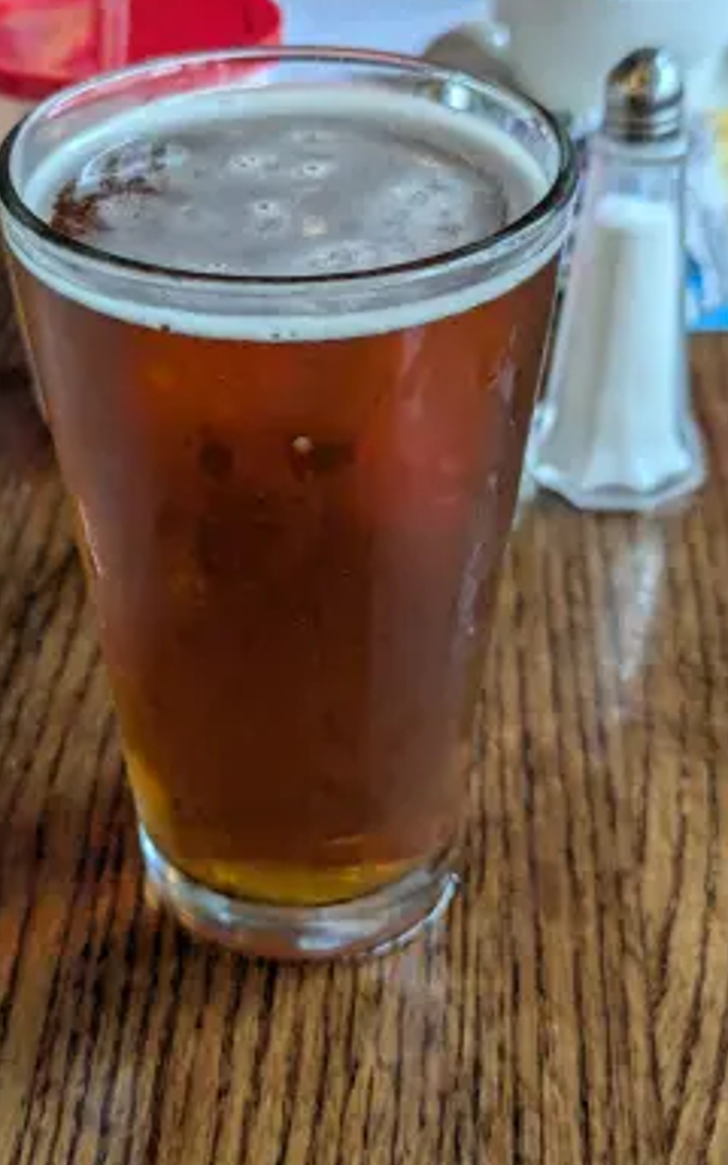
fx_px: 1682
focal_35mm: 53
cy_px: 567
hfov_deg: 24.4
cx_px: 299
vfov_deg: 38.2
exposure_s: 1/129
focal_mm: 6.81
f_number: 1.85
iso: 1178
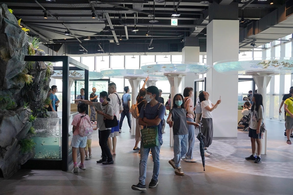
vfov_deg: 40.0
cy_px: 98
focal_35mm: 33
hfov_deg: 57.2
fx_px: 269
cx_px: 146
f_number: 4
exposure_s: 1/160
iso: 800
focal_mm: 33
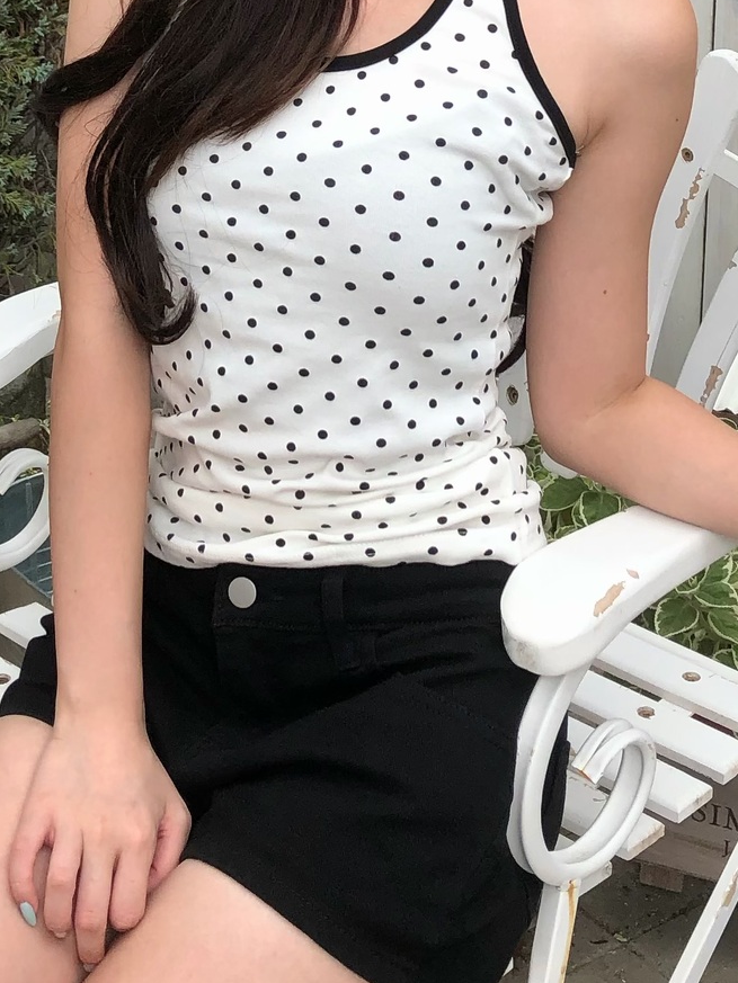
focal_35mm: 77
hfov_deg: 19.1
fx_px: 2188
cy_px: -87
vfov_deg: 23.8
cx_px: 364
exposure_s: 1/607
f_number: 1.8
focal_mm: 3.99
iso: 20
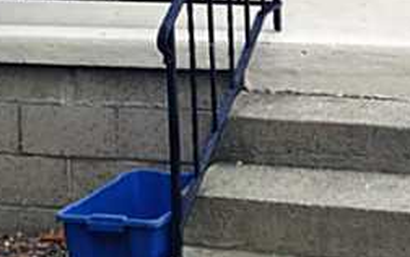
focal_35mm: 111
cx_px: 418
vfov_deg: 11.5
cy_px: -94
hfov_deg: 18.2
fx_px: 1241
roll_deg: +1.0
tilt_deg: -3.9
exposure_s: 1/233
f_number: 2.4
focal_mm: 4.12
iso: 50
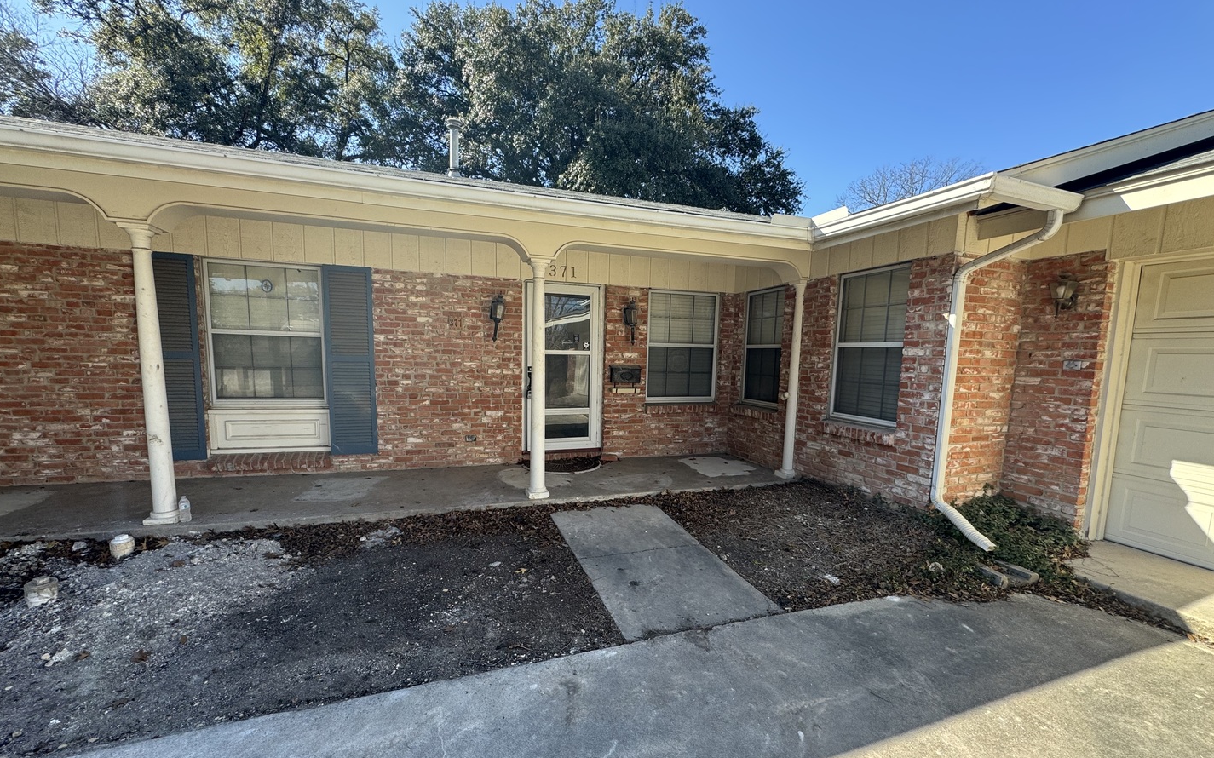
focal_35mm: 15
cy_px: 416
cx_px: 607
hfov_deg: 101.5
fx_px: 496
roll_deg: -2.1
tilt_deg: -6.5
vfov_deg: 74.6
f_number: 2.2
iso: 40
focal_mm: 2.22
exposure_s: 1/239
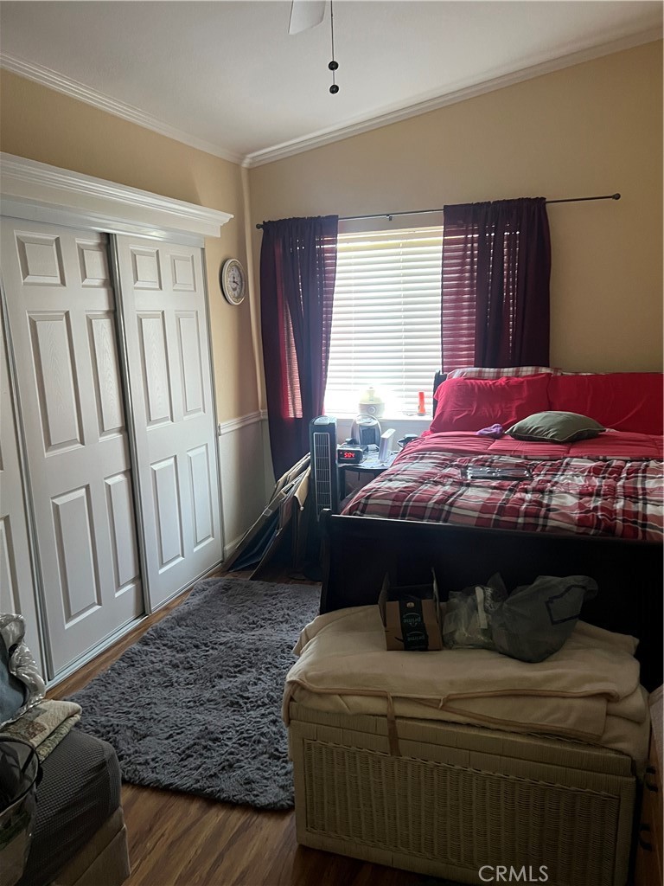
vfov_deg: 67.3
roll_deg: +2.0
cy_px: 443
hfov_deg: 53.1
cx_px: 332
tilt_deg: -11.1
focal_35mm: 26
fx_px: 665
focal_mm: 5.7
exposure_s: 1/51
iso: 500
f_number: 1.5
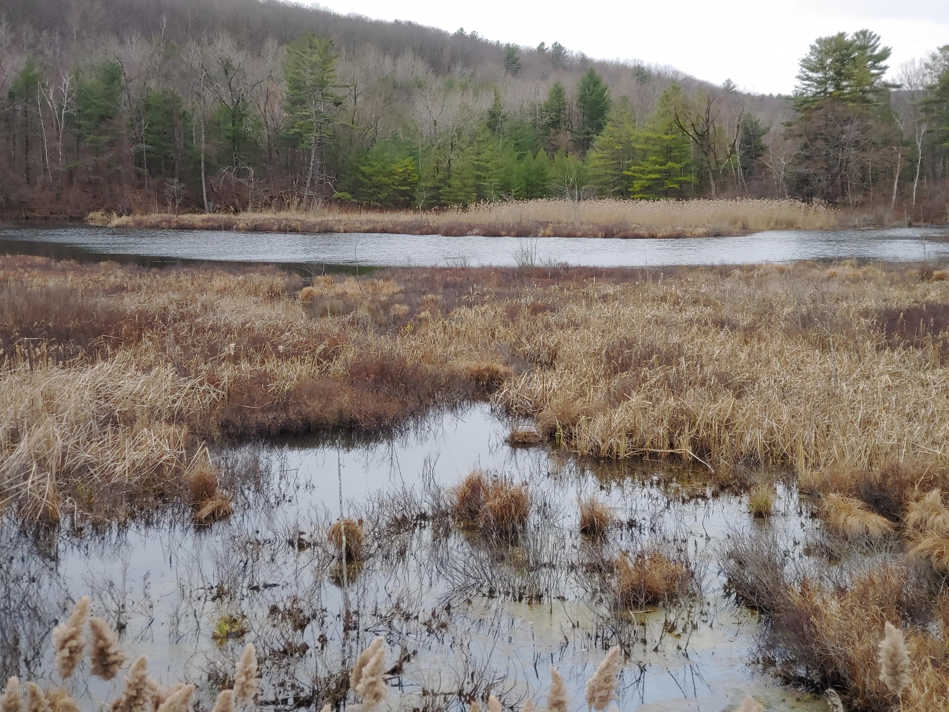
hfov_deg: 38.2
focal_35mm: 50
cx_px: 474
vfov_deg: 29.1
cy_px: 356
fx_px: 1371
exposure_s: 1/60
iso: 250
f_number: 2.4
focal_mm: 5.88
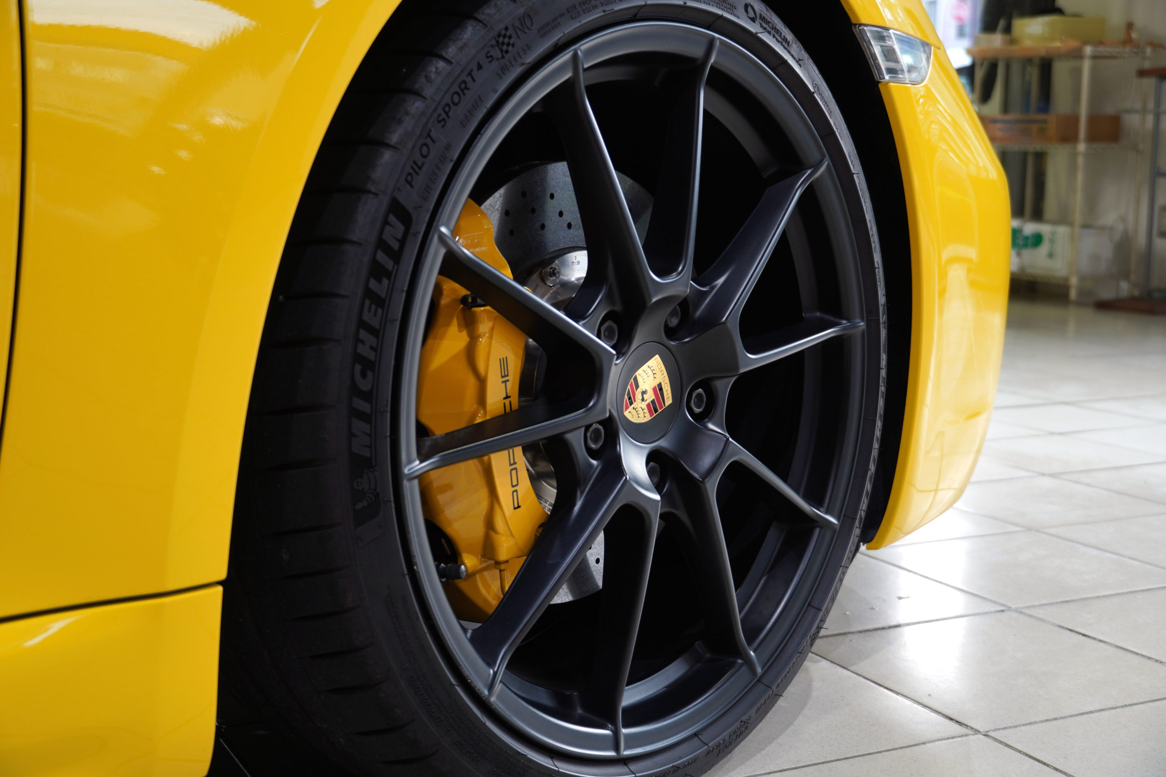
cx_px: 583
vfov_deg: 27.3
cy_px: 388
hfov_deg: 40.0
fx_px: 1603
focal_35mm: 50
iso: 160
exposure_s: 1/50
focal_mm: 33
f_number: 4.5
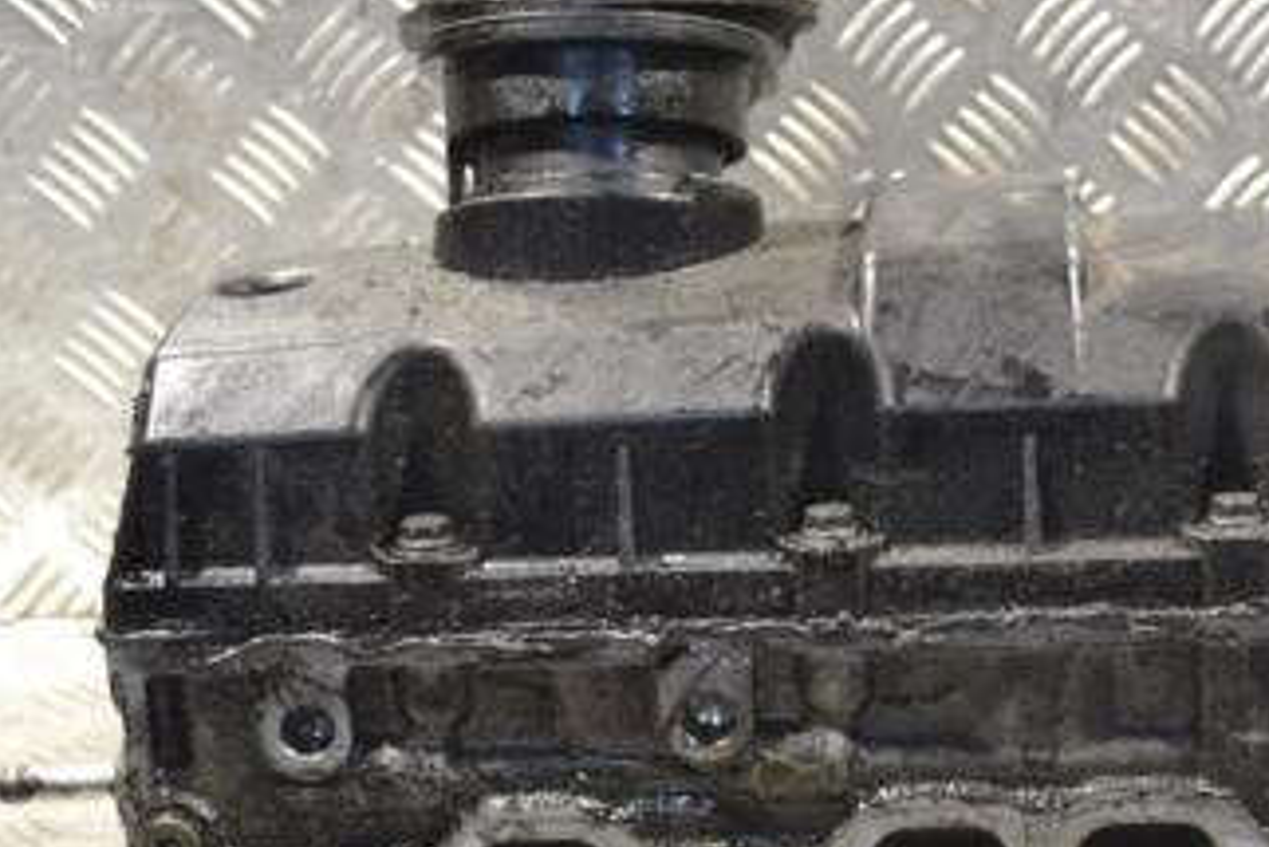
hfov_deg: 21.1
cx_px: 1048
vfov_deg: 14.4
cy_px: 611
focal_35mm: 95
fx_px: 3350
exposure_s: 1/160
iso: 3200
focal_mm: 34
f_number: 6.3
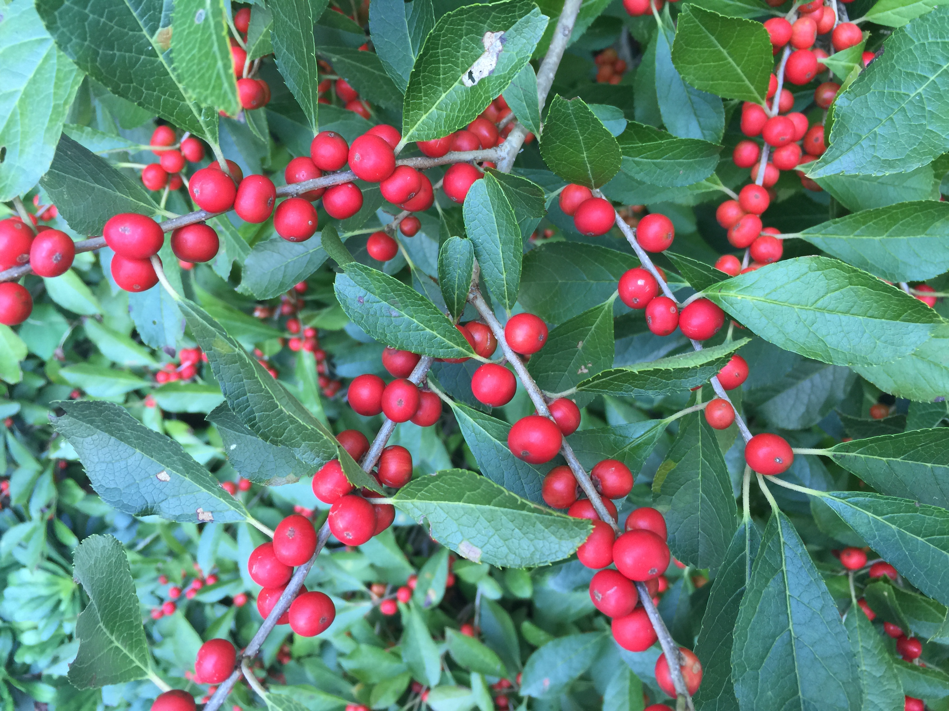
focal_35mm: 29
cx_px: 474
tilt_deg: -54.7
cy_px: 356
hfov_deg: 61.7
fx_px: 795
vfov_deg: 48.2
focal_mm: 4.15
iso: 40
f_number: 2.2
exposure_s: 1/30
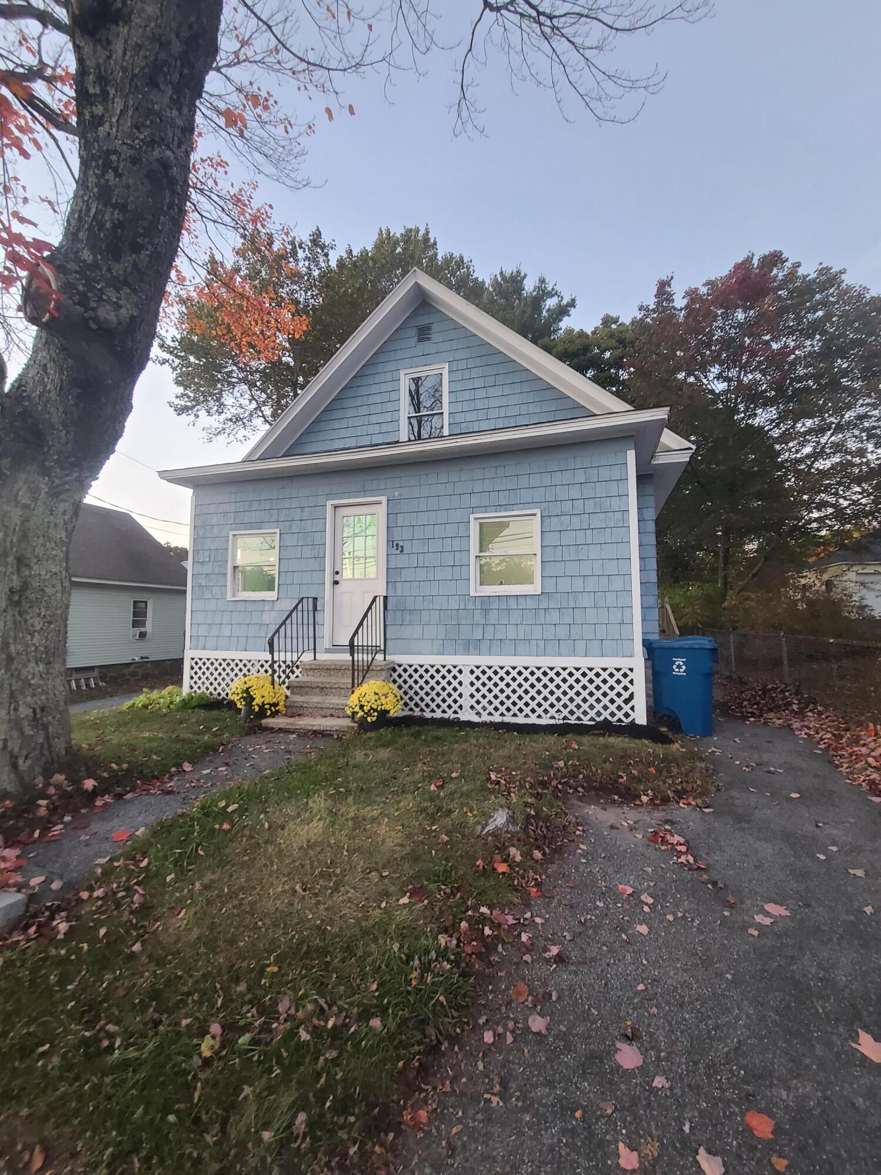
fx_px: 441
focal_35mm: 13
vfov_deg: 106.2
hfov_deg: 89.9
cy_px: 588
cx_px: 440
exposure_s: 1/40
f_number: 2.2
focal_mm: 2.2
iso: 320
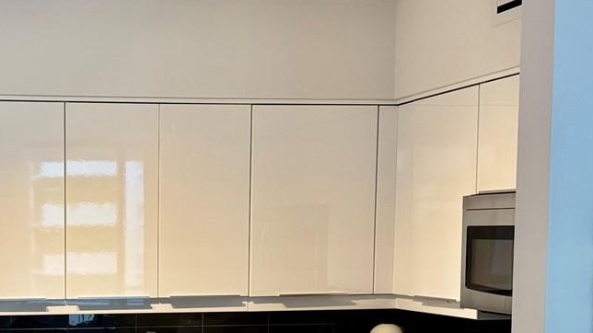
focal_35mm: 65
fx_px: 1022
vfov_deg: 18.1
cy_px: 326
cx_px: 61
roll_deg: -0.1
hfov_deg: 30.9
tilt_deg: -5.2
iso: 160
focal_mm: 6.76
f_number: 1.78
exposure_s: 1/120
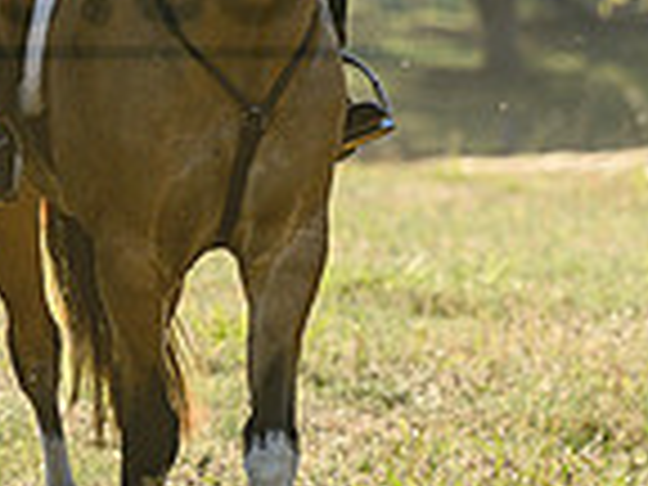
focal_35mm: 887
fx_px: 16604
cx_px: -54
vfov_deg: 1.7
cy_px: -76
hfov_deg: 2.2
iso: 125
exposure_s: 1/400
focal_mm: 155
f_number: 4
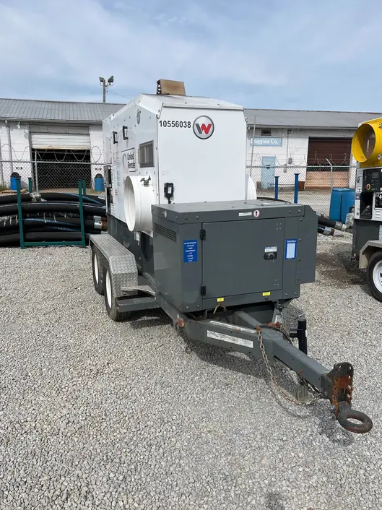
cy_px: 254
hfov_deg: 51.3
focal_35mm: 27
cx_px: 189
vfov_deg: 65.3
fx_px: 398
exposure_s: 1/5076
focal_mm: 5.1
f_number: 1.6
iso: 50
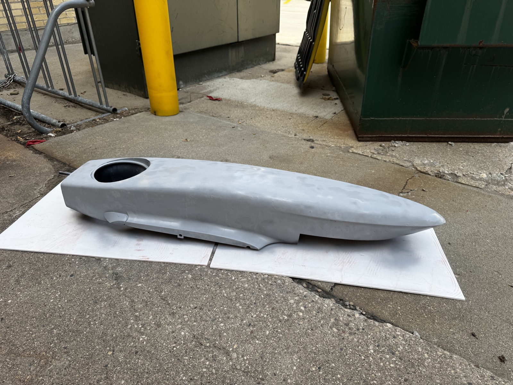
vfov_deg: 56.8
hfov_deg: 71.6
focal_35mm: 24
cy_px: 192
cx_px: 256
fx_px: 356
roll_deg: +0.5
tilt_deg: -32.4
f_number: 1.78
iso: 80
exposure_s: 1/1678
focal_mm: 6.76
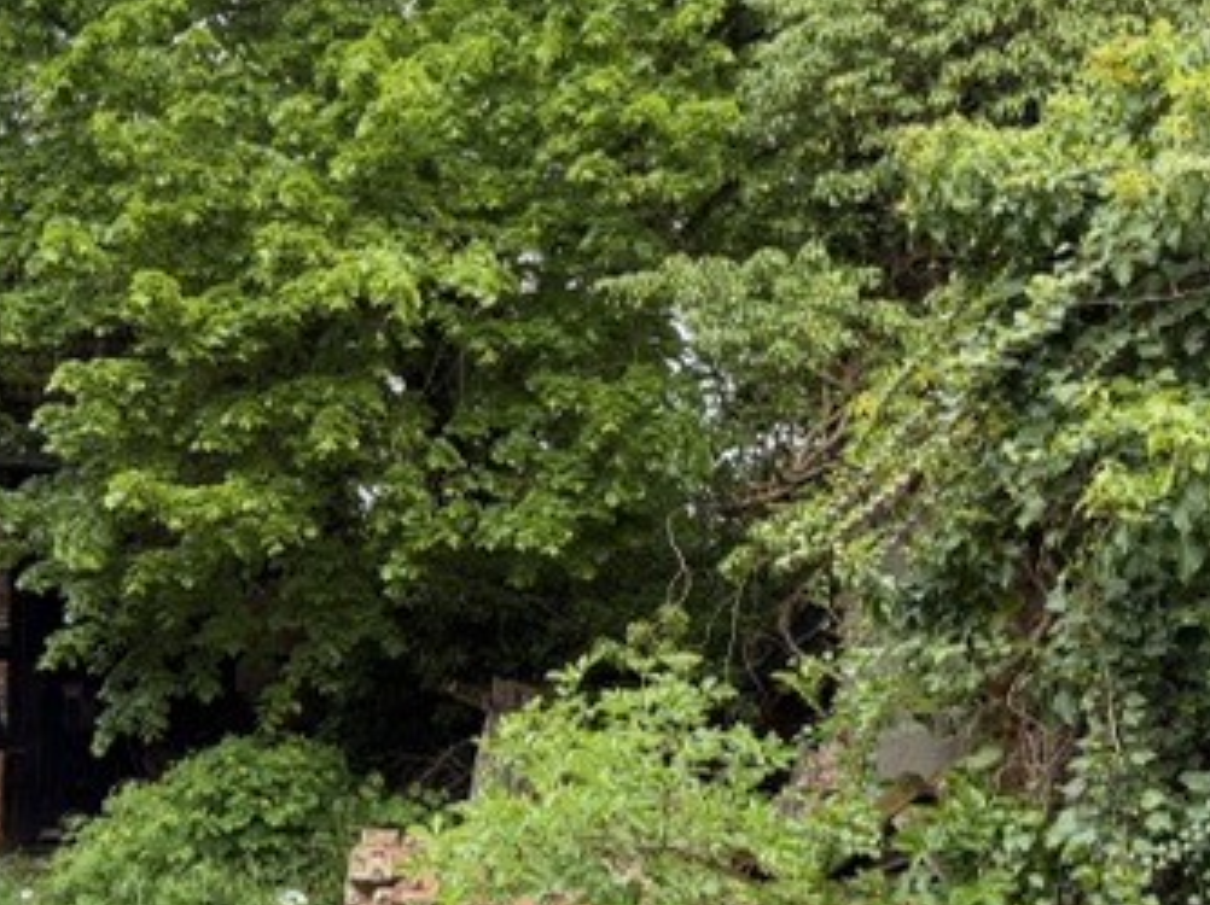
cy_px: 485
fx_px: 1607
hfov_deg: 39.6
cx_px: 235
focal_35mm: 46
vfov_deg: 31.5
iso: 100
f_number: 1.78
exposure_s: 1/333
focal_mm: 6.76
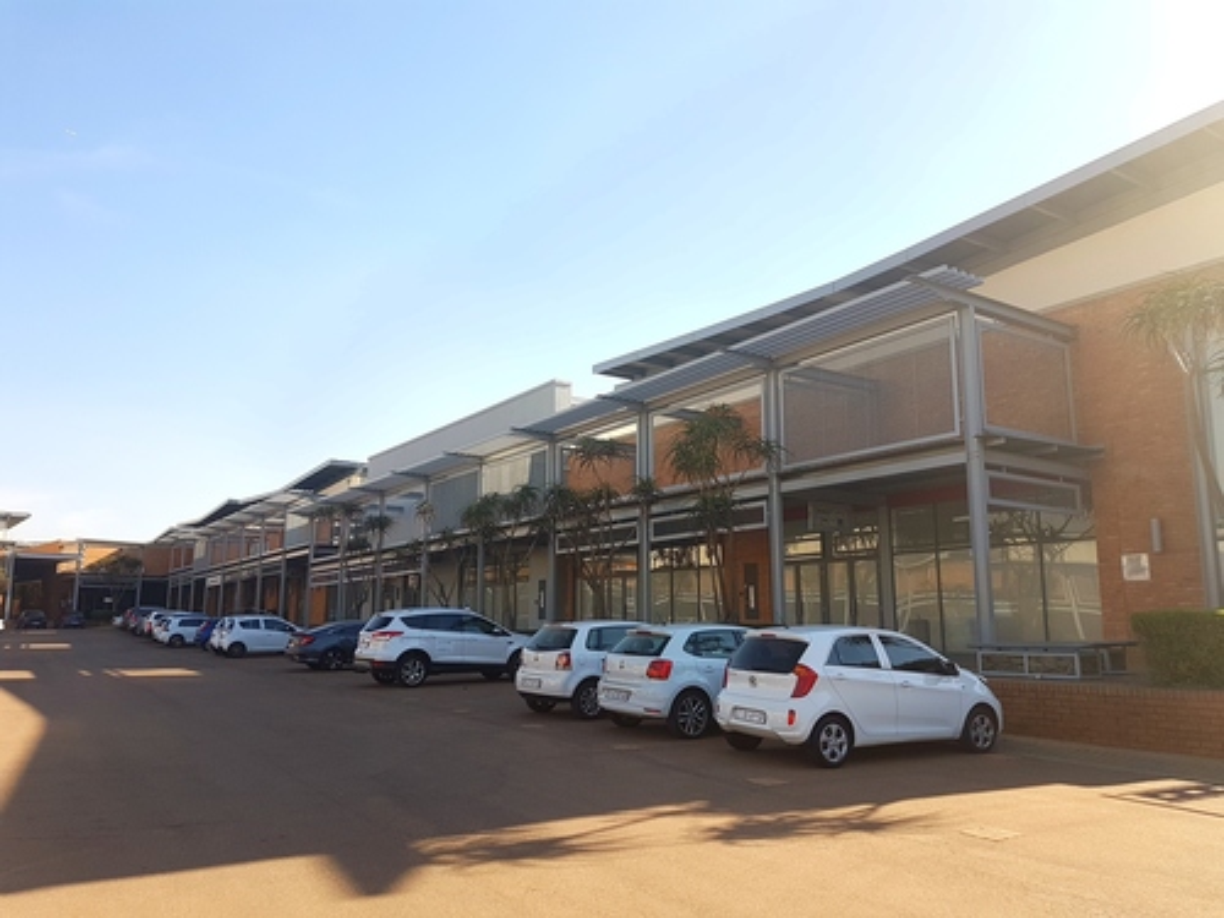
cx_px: 612
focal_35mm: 26
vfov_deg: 53.1
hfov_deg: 67.3
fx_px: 919
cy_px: 459
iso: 40
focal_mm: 4.2
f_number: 1.7
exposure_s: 1/1014
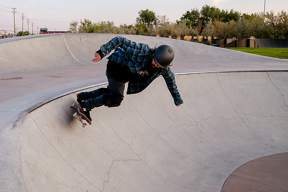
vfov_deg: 35.4
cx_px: 98
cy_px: 77
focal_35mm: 37
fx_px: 299
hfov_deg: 50.5
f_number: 5
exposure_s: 1/800
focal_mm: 27
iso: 1250
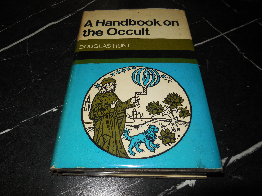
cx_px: 131
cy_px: 98
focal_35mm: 25
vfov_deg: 54.9
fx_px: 189
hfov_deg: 69.4
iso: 125
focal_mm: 4.5
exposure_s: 1/25
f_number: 6.2
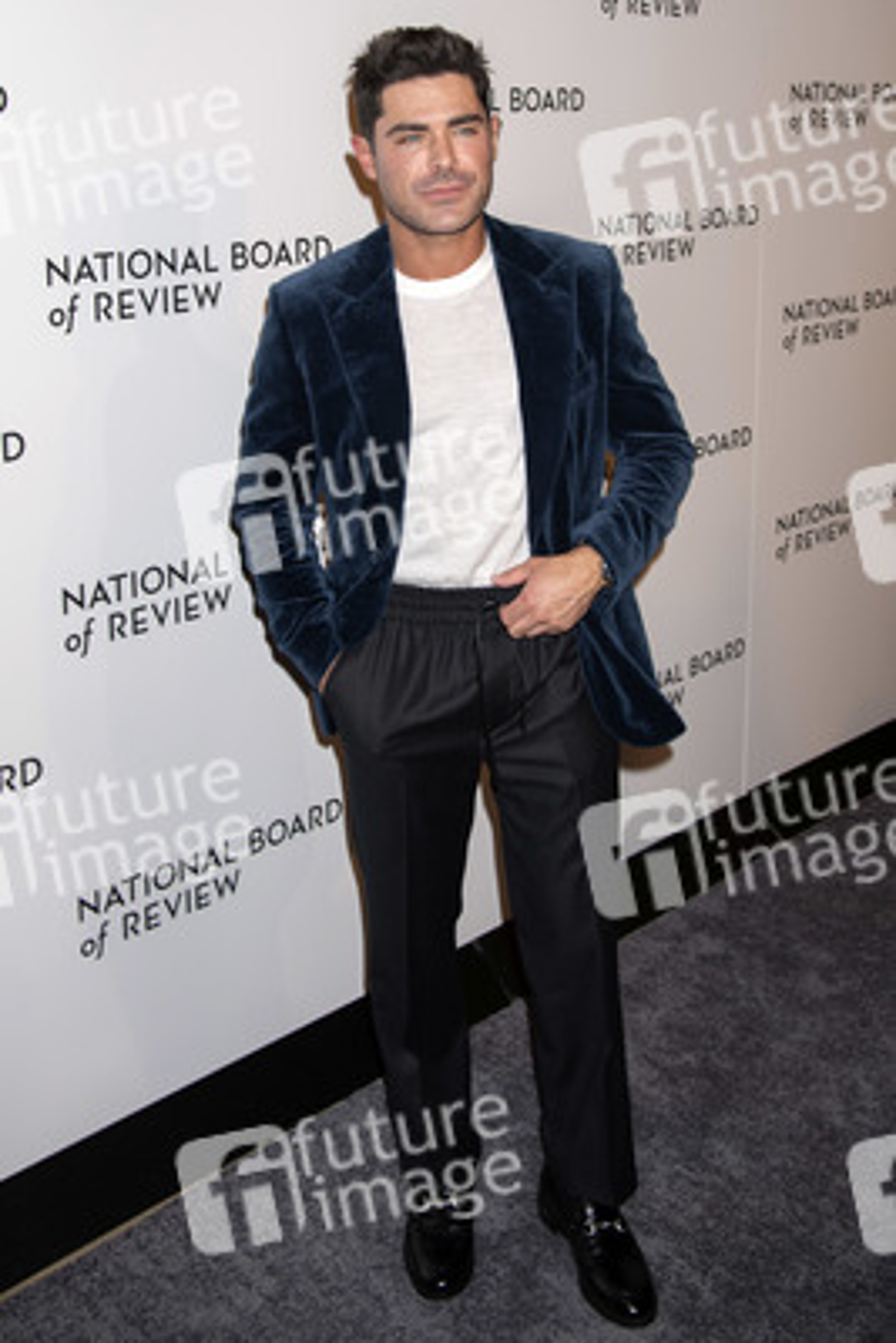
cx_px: 448
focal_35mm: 31
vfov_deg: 60.3
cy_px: 672
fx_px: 1156
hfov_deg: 42.4
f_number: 5
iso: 400
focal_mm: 31
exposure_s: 1/200
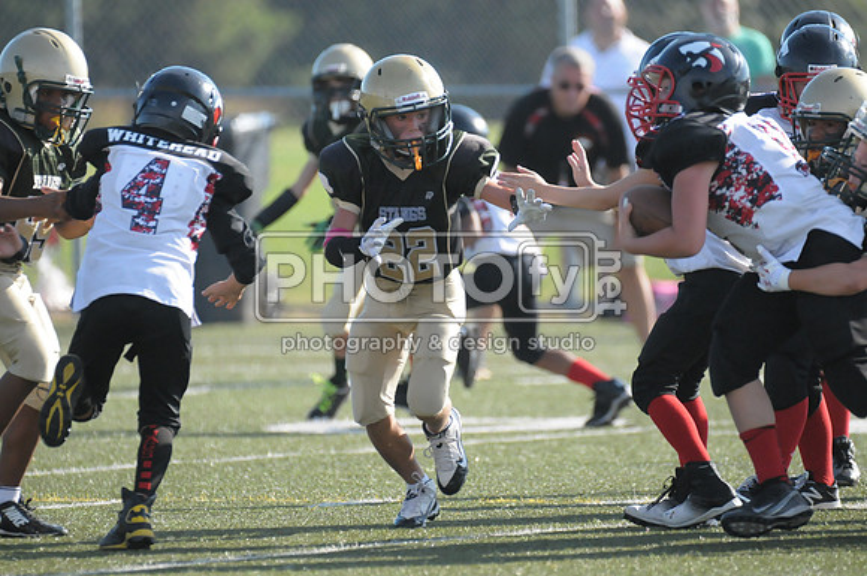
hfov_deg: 4.0
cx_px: 434
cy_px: 288
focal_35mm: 510
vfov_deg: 2.7
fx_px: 12265
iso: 1600
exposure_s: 1/4000
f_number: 4
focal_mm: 340
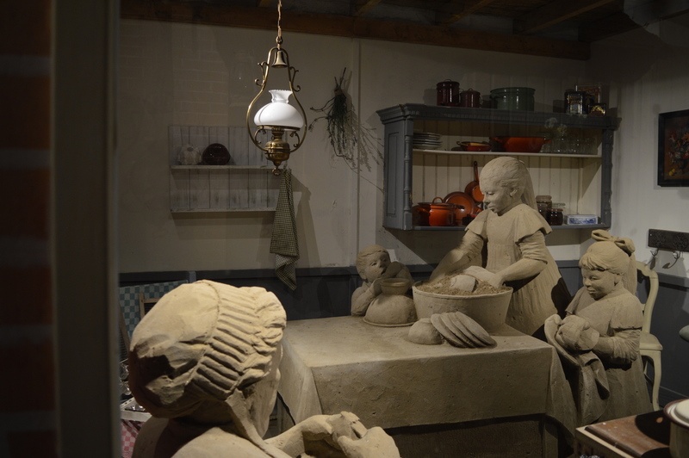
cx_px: 344
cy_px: 229
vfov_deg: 43.5
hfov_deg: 62.0
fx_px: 574
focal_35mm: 30
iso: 400
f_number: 3.8
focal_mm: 20
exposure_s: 1/25
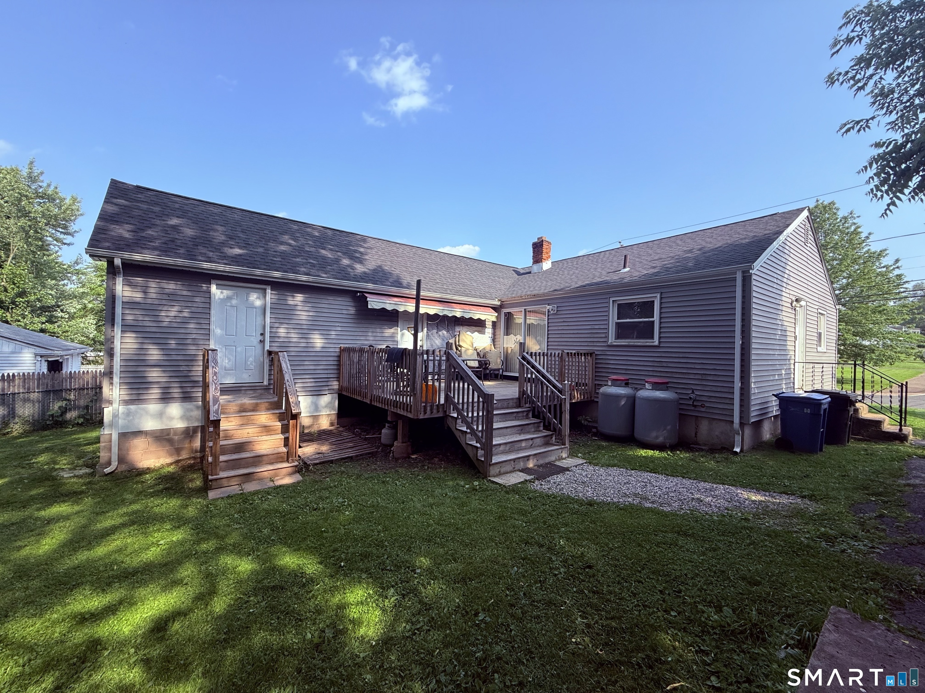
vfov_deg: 85.7
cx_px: 462
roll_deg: -2.6
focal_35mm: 14
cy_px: 346
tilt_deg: -0.9
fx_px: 374
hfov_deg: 102.1
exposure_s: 1/619
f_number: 2.2
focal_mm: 2.22
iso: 50
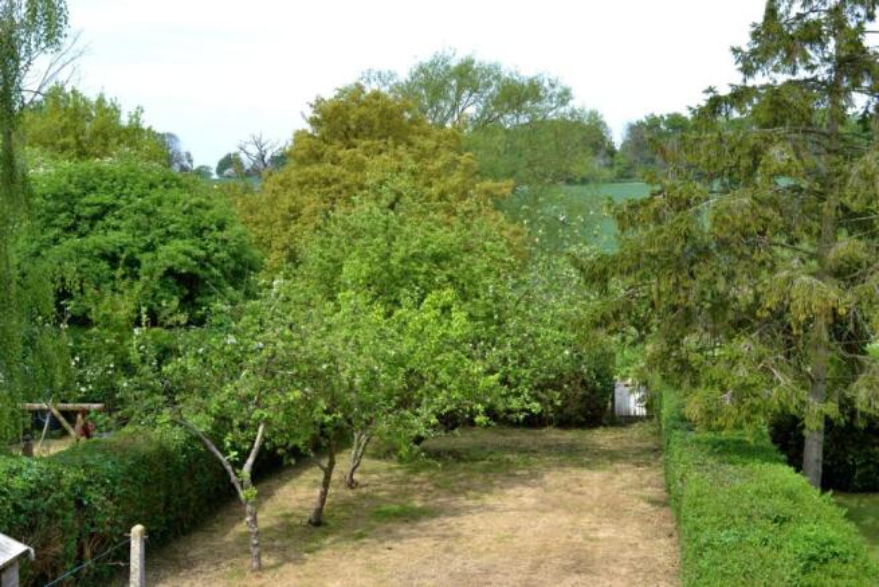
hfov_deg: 38.9
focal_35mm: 51
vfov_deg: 26.5
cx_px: 440
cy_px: 294
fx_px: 1245
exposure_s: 1/100
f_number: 9
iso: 100
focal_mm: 34
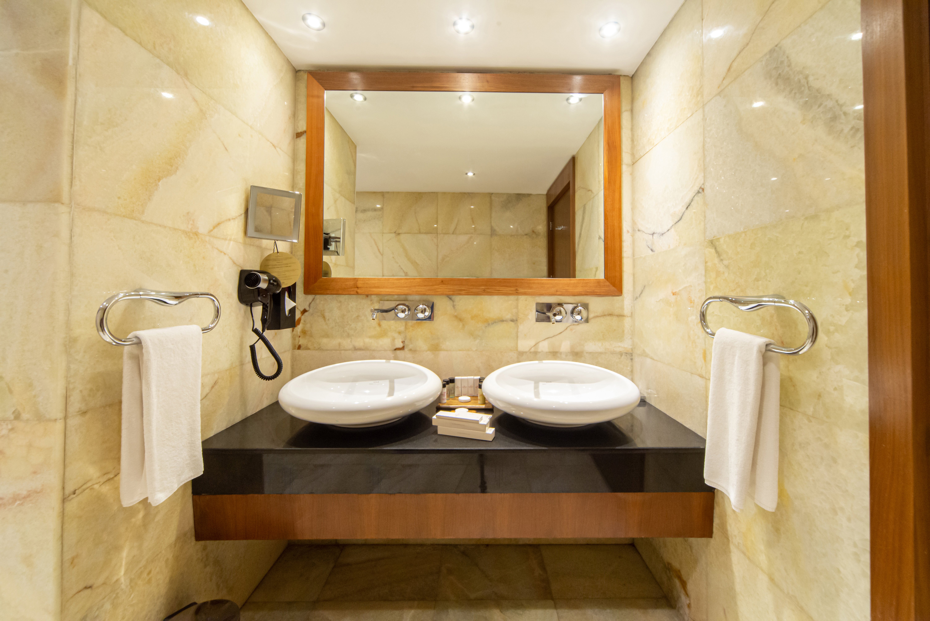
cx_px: 465
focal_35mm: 14
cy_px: 310
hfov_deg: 104.2
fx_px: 362
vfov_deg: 81.3
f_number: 13
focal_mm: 14
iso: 1600
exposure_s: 1/1.67
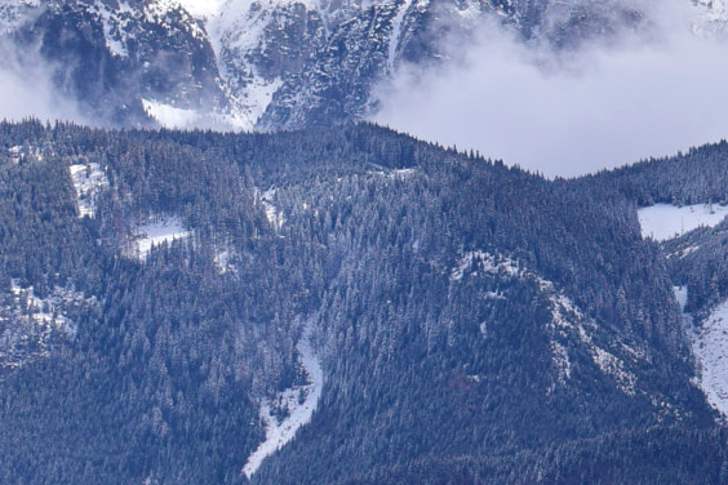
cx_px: 945
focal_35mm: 381
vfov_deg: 3.6
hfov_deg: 5.4
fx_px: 7704
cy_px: 373
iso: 200
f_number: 8
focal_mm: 70
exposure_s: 1/1000
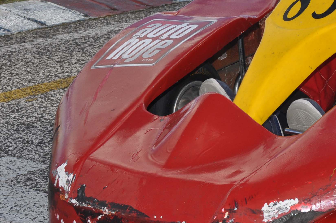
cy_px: 42
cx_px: 391
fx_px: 1016
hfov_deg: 18.0
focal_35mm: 109
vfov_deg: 12.5
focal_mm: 28
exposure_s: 1/200
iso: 200
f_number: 8
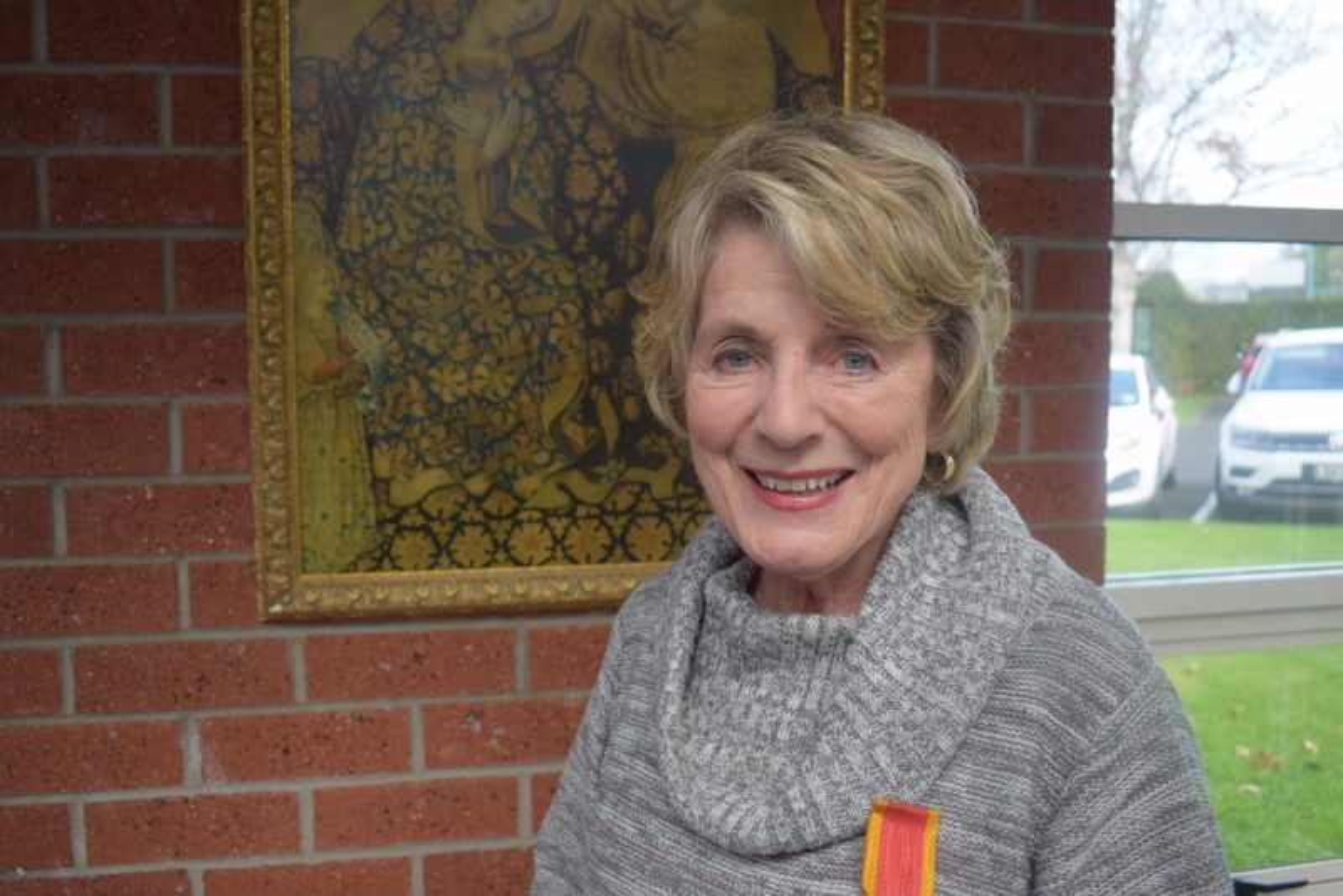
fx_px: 1231
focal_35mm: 33
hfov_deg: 57.2
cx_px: 672
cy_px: 448
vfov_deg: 40.0
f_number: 4.5
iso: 400
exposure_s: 1/80
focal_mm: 22
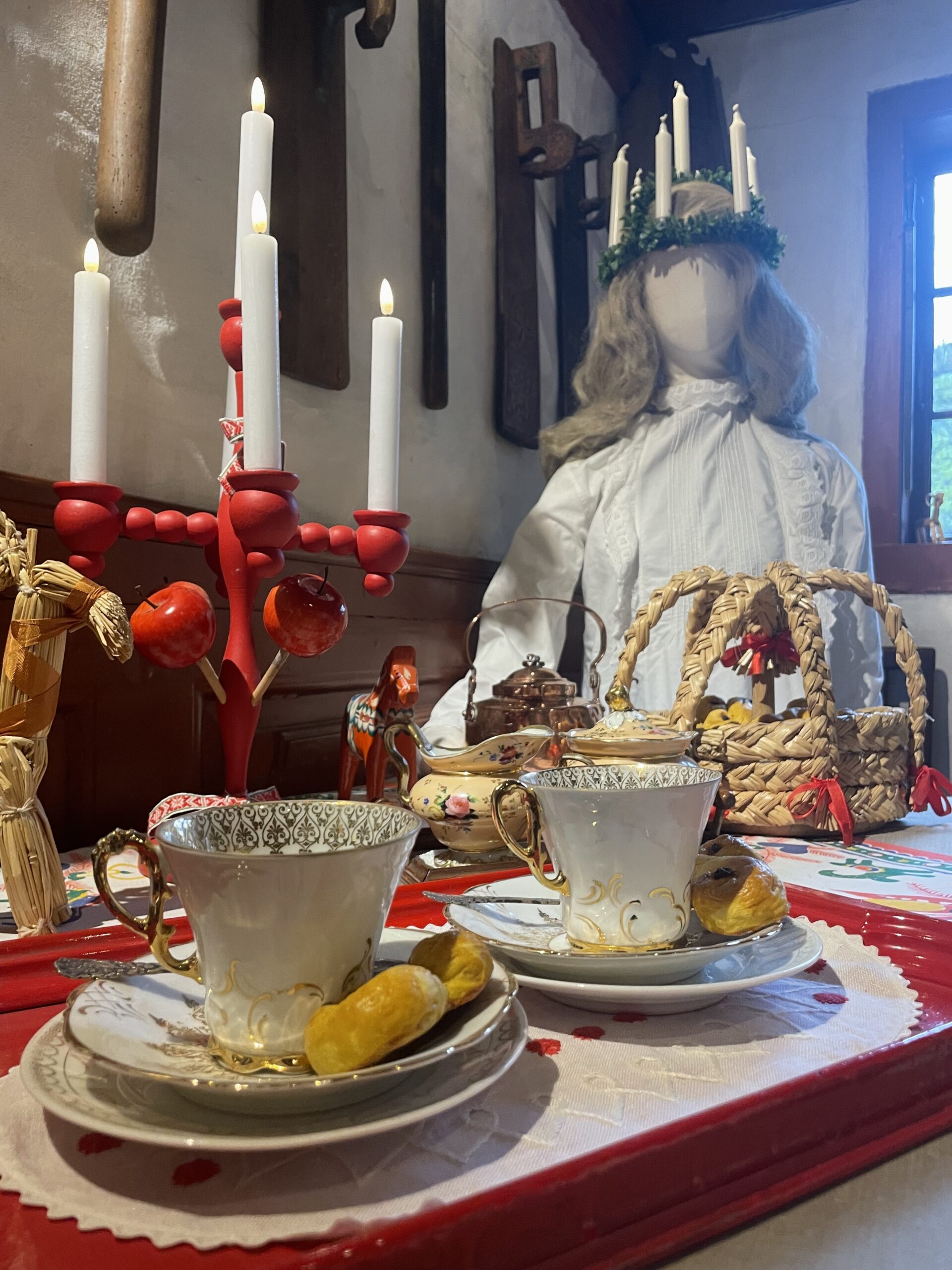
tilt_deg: -0.6
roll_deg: -0.1
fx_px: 953
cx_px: 476
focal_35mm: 26
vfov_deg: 67.3
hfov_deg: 53.1
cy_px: 635
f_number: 1.6
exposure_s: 1/50
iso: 160
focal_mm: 4.2
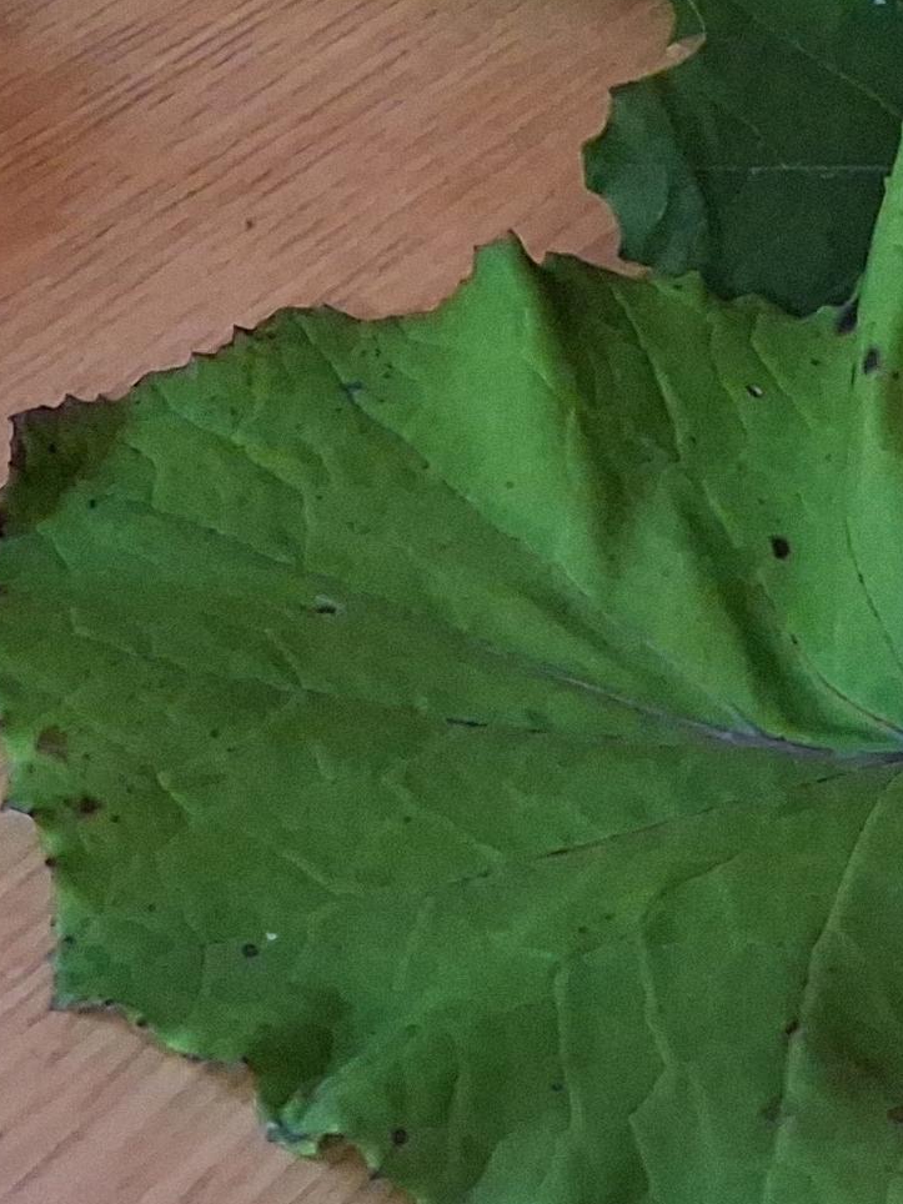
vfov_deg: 16.4
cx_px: 347
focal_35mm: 112
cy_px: -451
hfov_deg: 13.2
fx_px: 3896
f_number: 1.8
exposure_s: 1/25
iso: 1000
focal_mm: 4
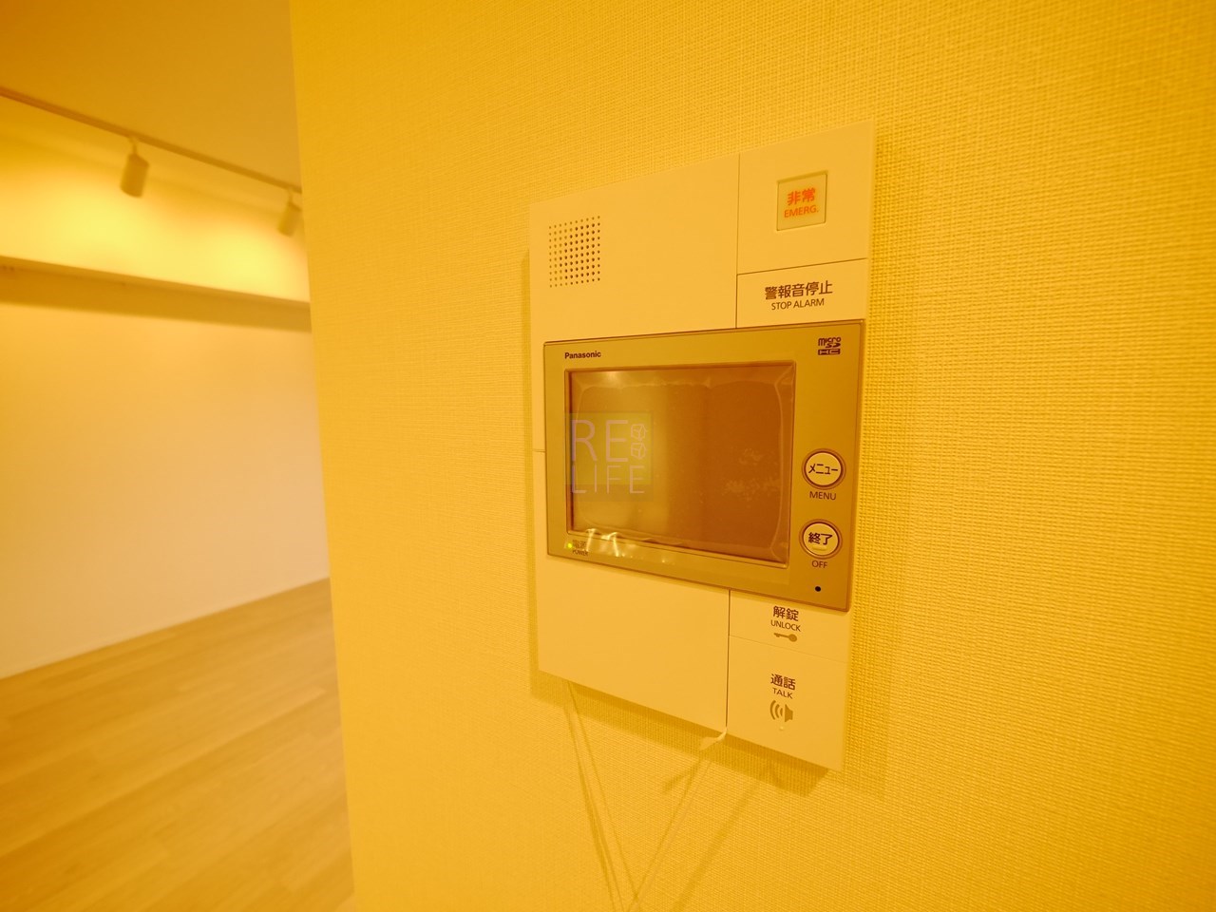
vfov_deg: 85.7
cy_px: 456
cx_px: 608
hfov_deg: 102.1
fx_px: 492
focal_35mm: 14
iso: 1250
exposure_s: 1/60
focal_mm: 7
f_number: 4.5
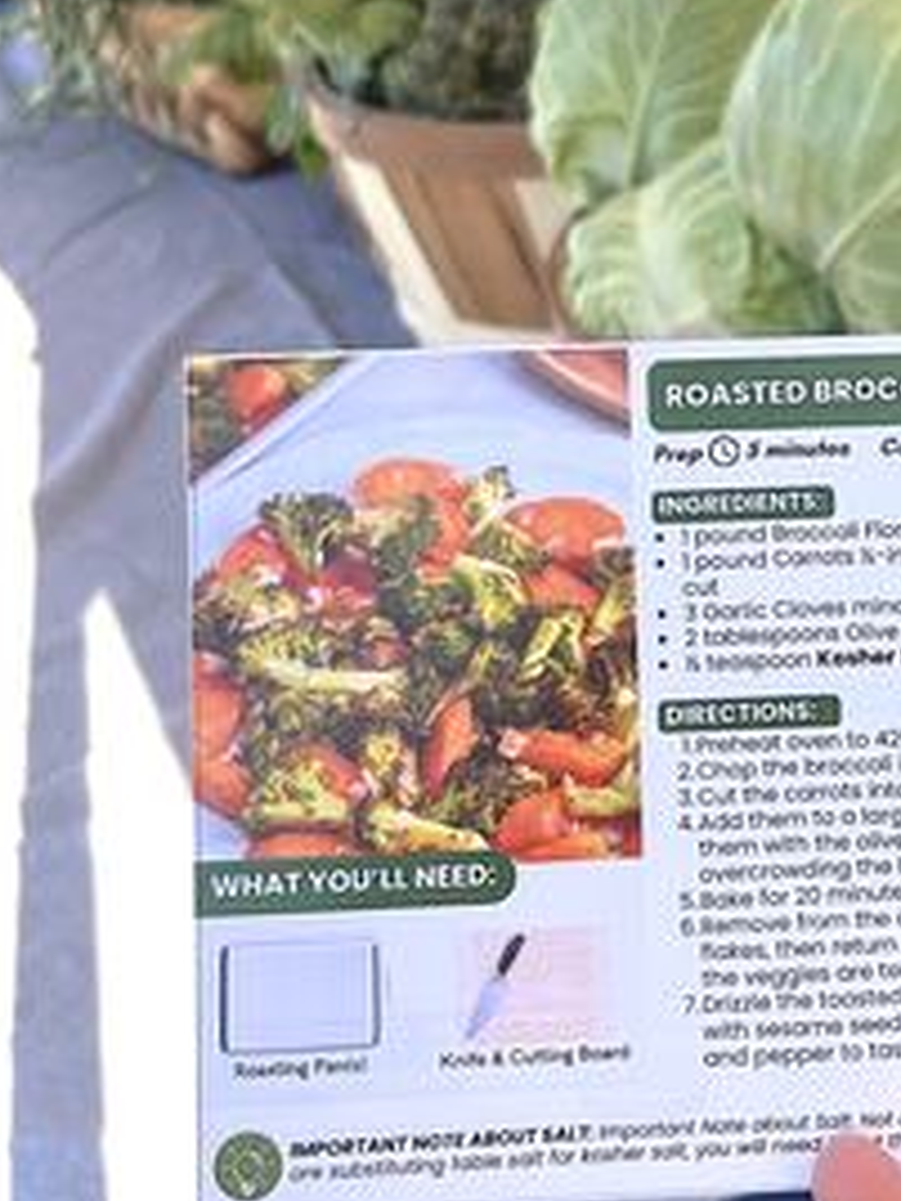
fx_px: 2152
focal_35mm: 62
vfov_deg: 30.9
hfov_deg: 22.4
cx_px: 982
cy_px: 372
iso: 50
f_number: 1.6
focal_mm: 5.1
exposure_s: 1/1422
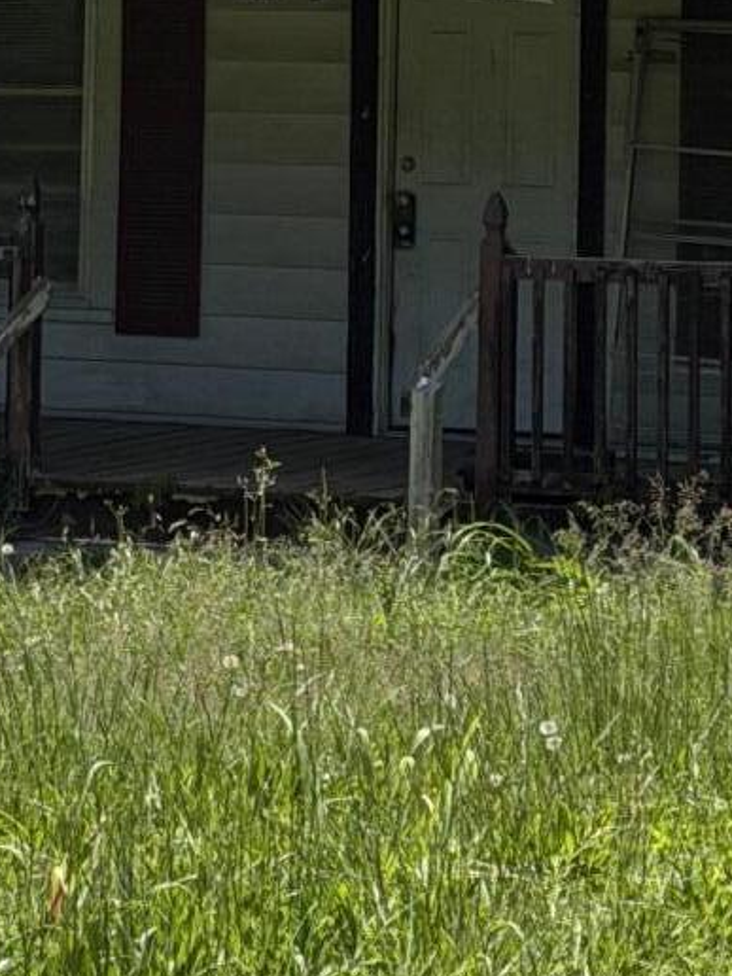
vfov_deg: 10.5
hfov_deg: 8.0
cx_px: 214
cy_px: -87
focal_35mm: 186
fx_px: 5244
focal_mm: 6.76
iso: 64
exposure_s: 1/4878
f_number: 1.78
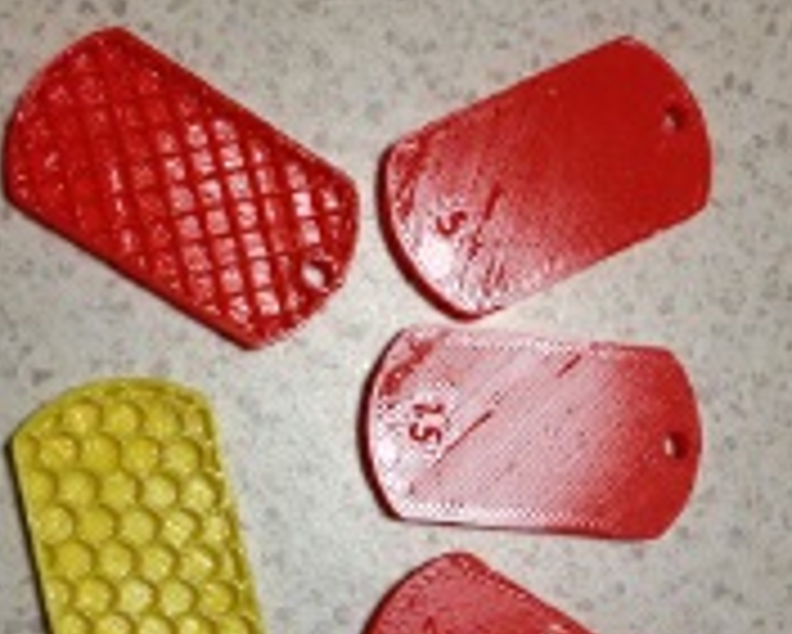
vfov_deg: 20.8
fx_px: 1712
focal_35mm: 73
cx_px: 364
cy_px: 486
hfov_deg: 26.0
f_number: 2.4
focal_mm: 4.12
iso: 100
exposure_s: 1/20
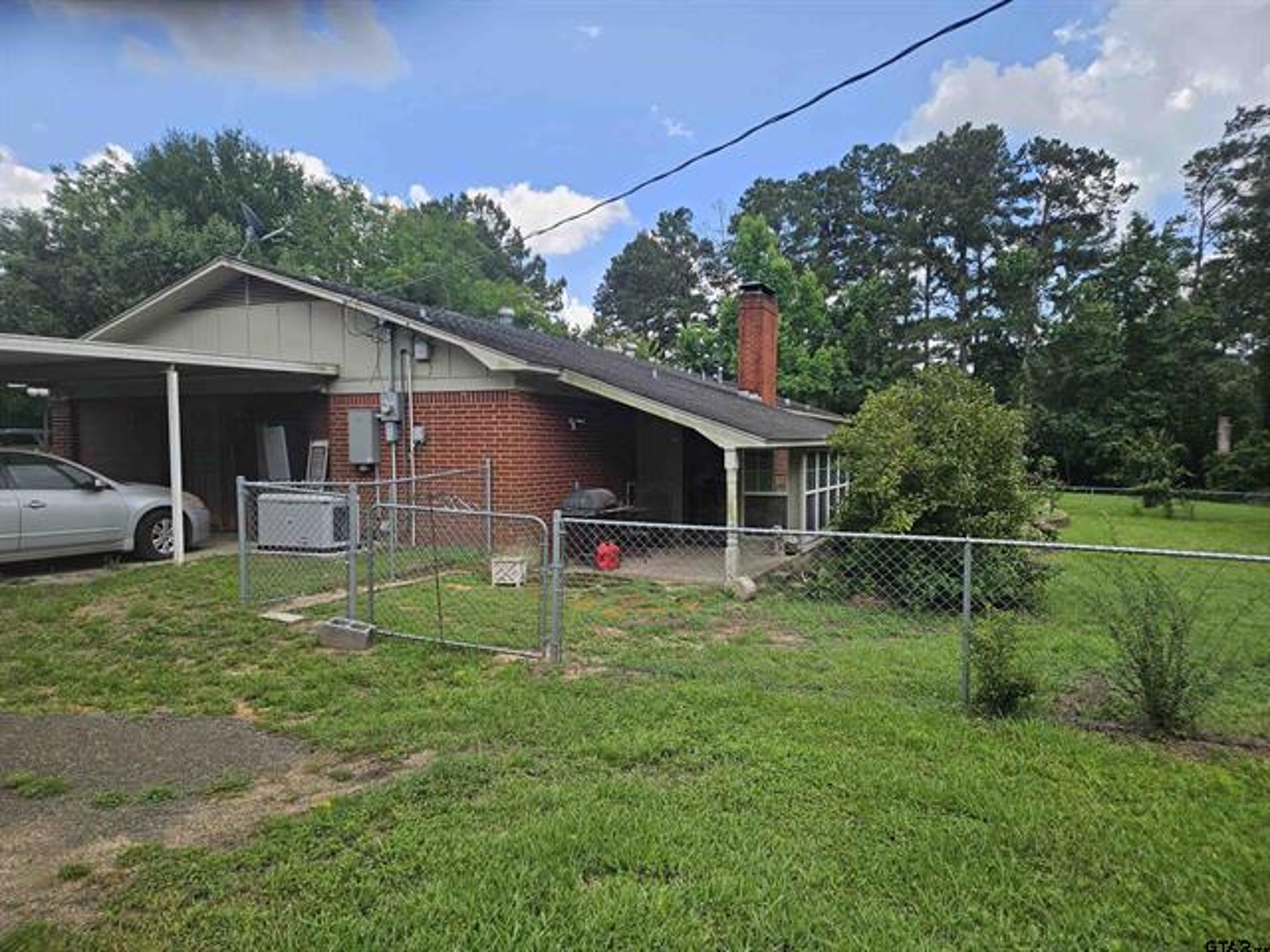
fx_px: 844
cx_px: 635
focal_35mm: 23
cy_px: 476
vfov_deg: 58.9
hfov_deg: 73.9
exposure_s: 1/715
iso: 25
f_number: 1.8
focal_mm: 5.4
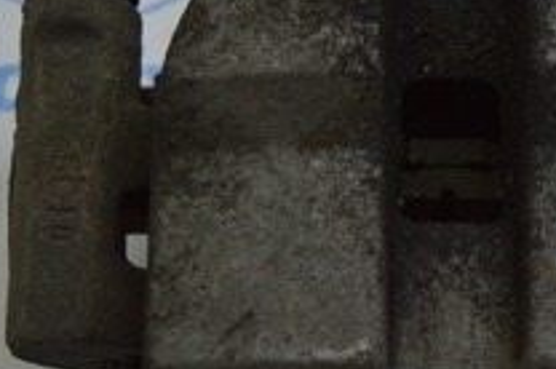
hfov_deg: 17.6
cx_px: 428
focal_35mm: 116
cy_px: 132
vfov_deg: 11.8
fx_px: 1782
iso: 400
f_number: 4
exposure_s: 1/200
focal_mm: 25
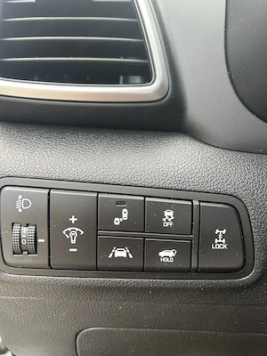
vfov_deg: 67.3
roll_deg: -0.5
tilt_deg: -19.1
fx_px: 267
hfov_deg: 53.1
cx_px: 134
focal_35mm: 26
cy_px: 178
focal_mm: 5.7
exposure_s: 1/121
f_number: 1.5
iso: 100
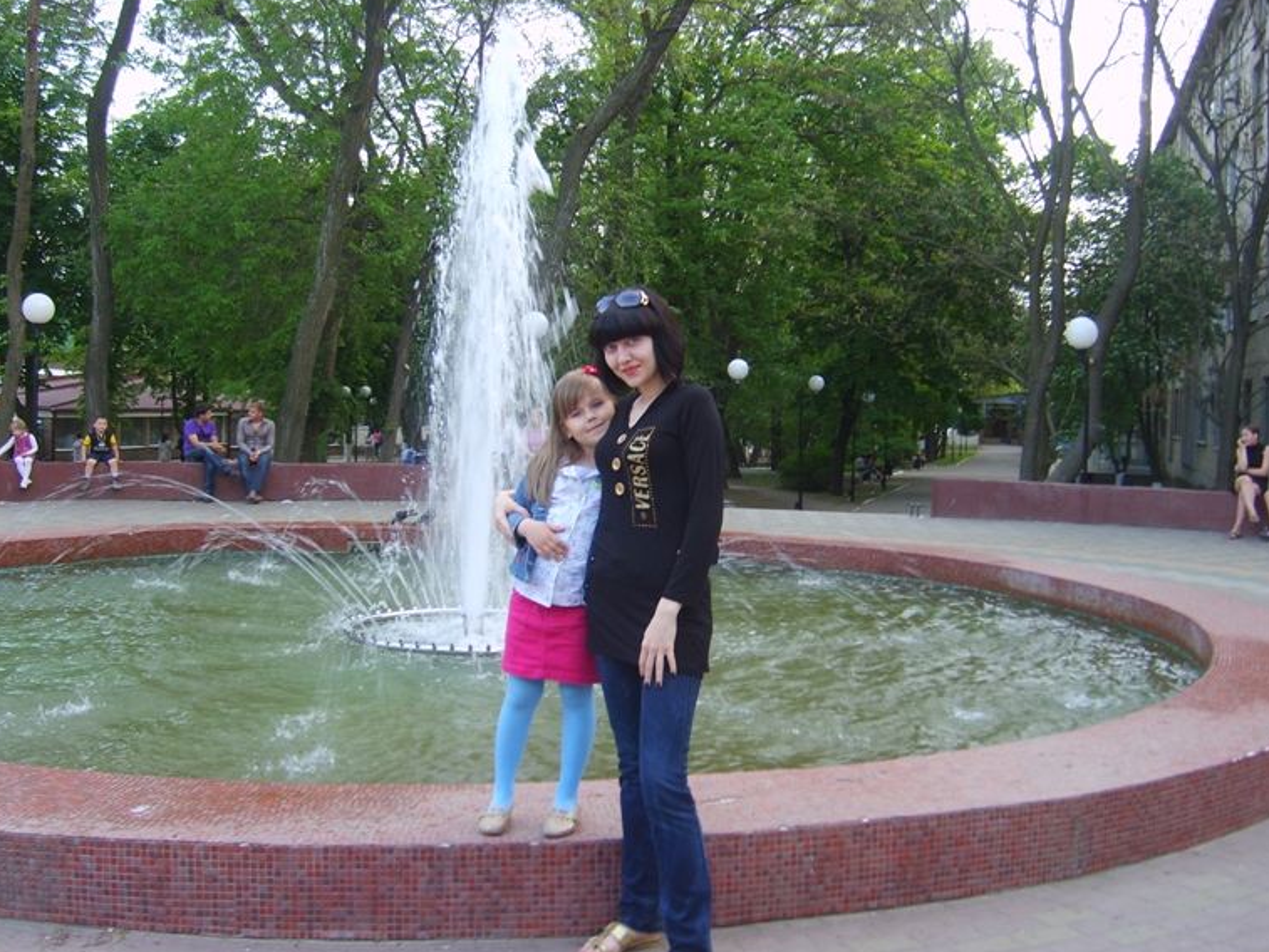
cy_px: 476
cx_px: 635
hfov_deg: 50.1
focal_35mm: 37
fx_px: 1357
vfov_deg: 38.7
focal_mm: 5.8
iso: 50
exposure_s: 1/30
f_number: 2.8
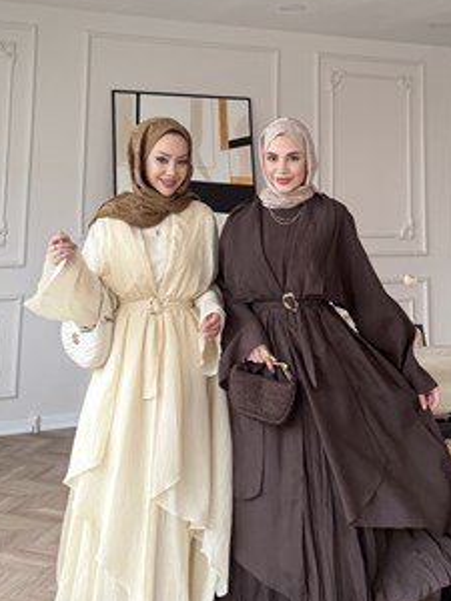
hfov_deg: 42.9
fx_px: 573
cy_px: 352
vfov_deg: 55.1
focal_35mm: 33
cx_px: 224
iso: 64
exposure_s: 1/263
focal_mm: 6.76
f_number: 1.78
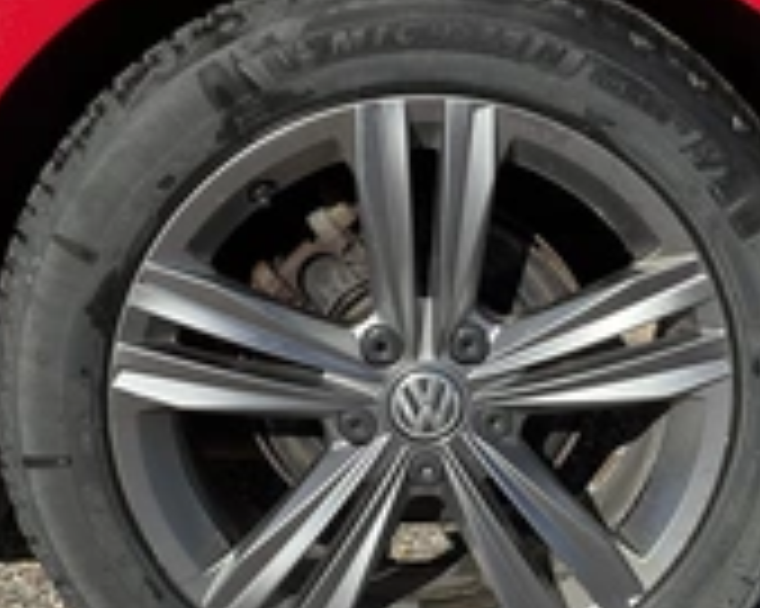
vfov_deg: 22.7
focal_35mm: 67
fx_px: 1506
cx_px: 481
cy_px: 369
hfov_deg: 28.2
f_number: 1.8
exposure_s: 1/1195
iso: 25
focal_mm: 3
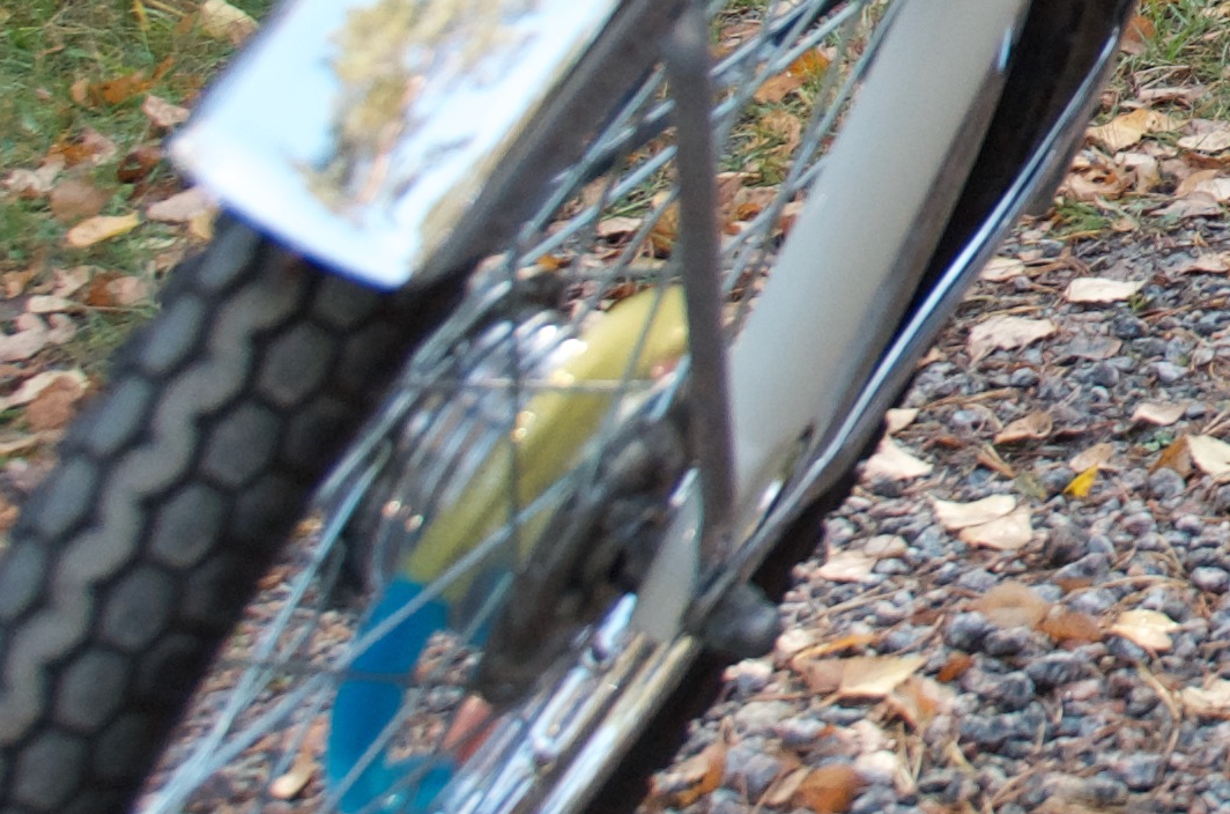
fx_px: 4738
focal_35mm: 139
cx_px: 2111
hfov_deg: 13.5
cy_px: -252
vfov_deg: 9.6
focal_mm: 20
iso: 800
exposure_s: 1/500
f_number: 3.5
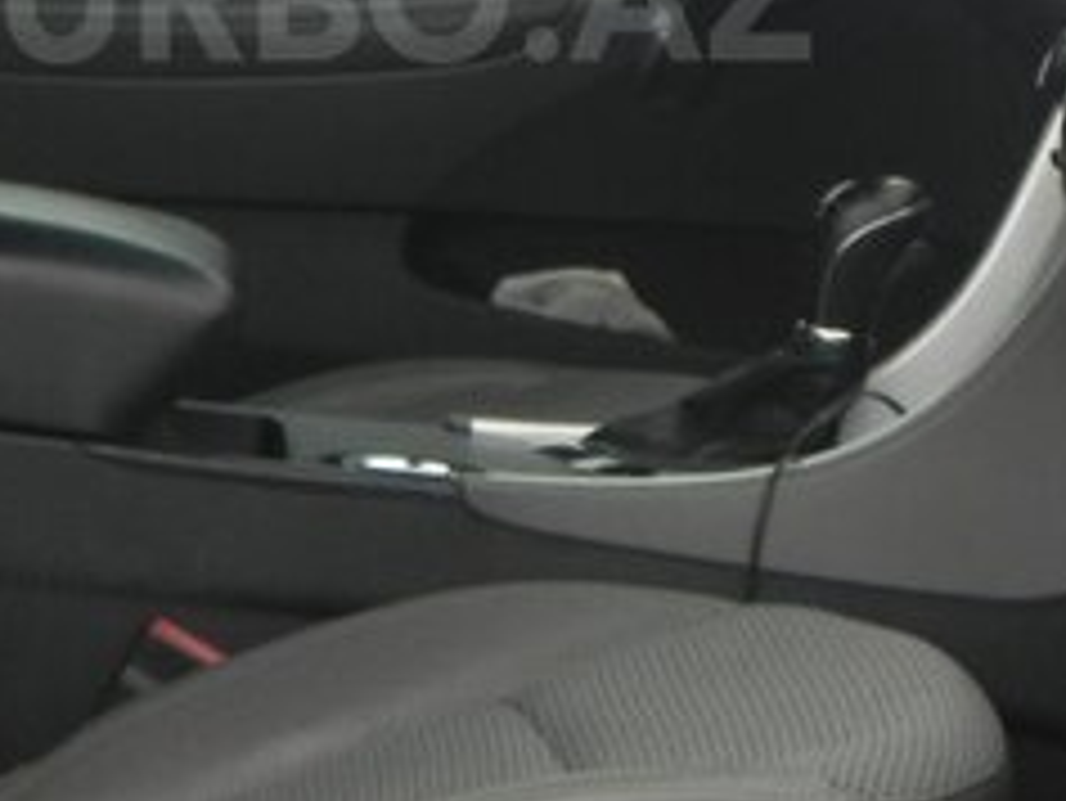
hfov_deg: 6.8
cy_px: -7
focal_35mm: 292
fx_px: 8997
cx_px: 351
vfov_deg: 5.1
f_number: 4.5
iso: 160
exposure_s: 1/133
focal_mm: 18.8
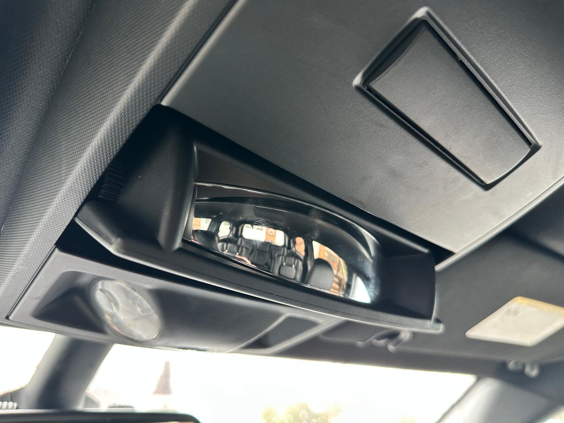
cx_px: 282
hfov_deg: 71.6
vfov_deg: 56.8
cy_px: 212
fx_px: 391
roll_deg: +6.0
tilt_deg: +31.0
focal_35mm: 24
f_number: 1.78
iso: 400
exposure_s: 1/60
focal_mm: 6.86
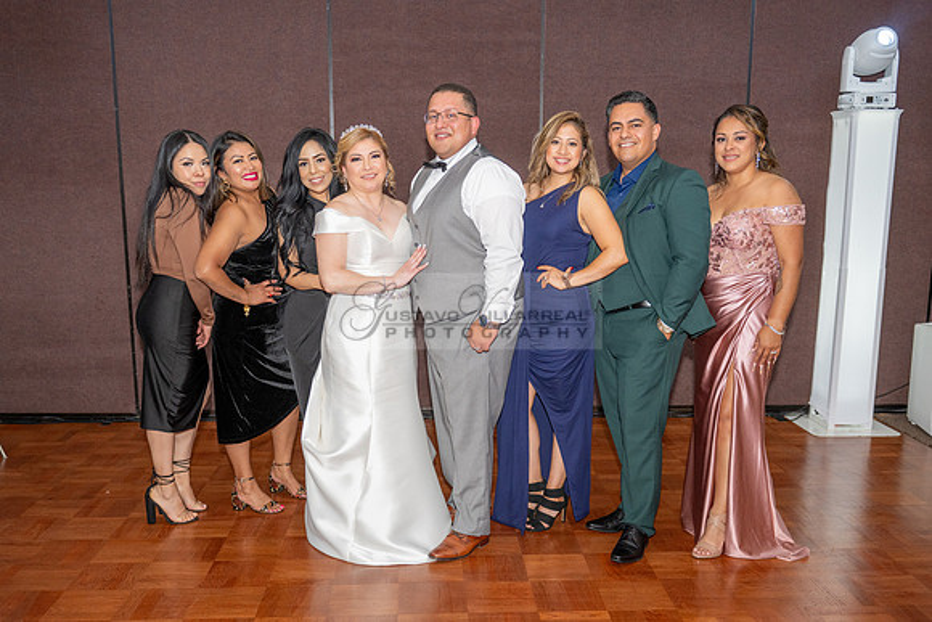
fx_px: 932
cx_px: 466
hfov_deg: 53.1
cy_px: 361
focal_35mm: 36
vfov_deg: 36.8
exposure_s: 1/125
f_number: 3.5
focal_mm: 31
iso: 800
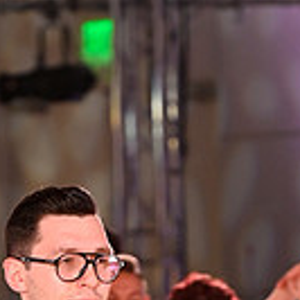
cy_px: 652
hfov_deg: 3.1
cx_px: 281
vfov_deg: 3.0
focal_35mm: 574
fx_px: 5628
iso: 2000
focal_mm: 155
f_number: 5
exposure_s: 1/200
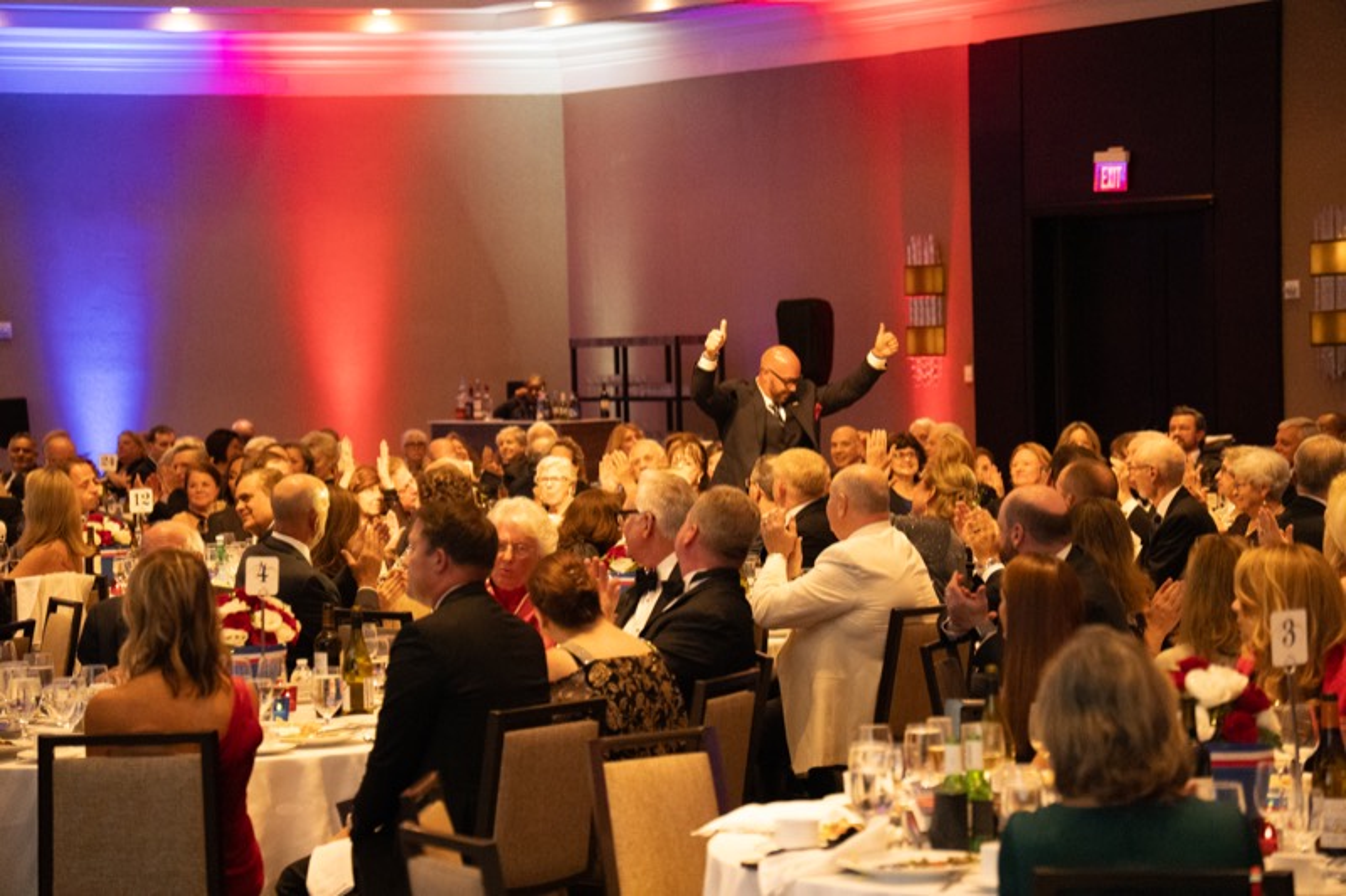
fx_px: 3925
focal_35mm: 105
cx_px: 673
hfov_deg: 19.5
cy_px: 448
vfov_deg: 13.0
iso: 6400
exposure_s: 1/100
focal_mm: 70
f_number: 3.2
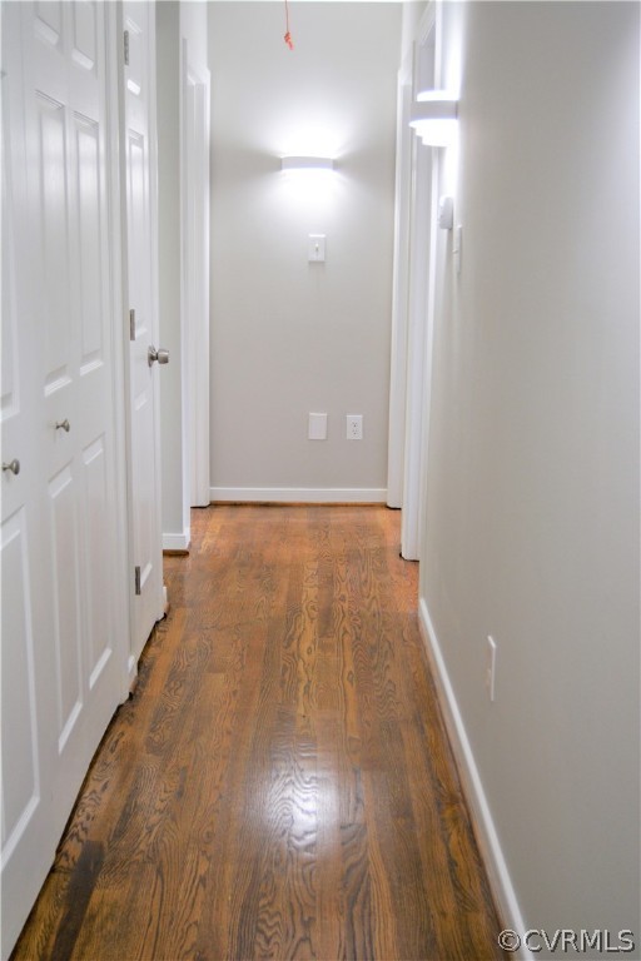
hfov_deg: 29.9
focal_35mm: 45
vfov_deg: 43.6
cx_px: 320
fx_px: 1202
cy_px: 480
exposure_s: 1/50
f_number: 4.2
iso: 800
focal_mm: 30
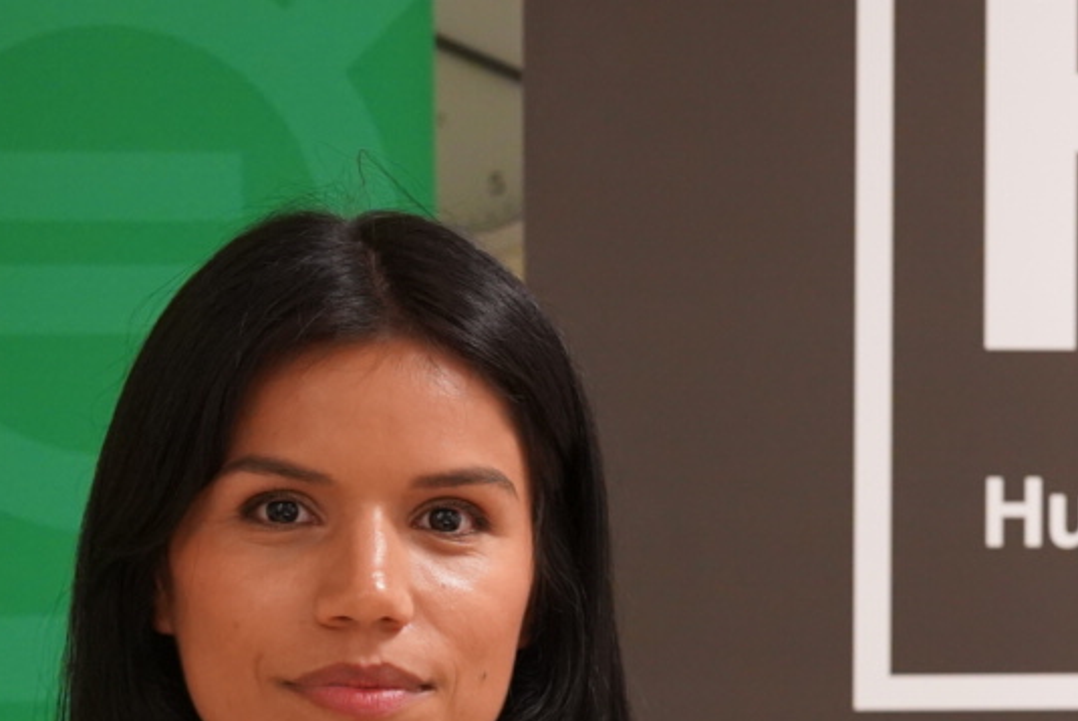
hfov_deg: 13.6
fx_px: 4526
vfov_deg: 9.0
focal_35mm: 151
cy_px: 926
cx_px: 441
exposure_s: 1/160
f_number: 4
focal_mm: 50
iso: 4000
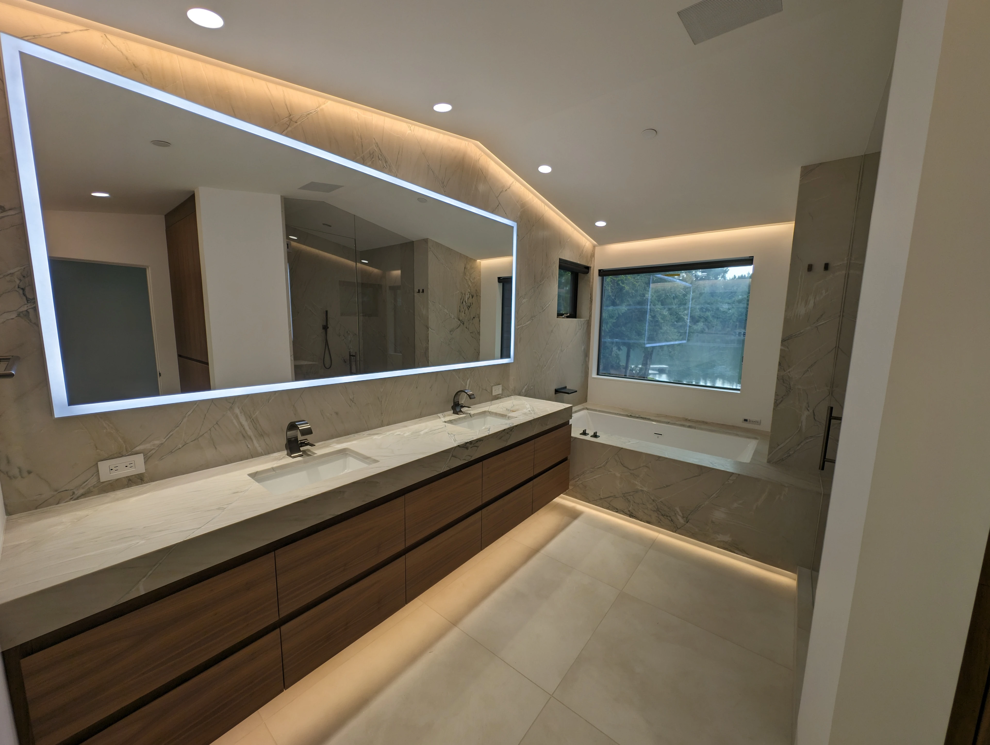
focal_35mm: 12
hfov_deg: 110.5
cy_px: 372
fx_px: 344
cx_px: 495
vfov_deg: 94.6
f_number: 1.95
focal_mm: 2.23
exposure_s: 1/187
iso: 42
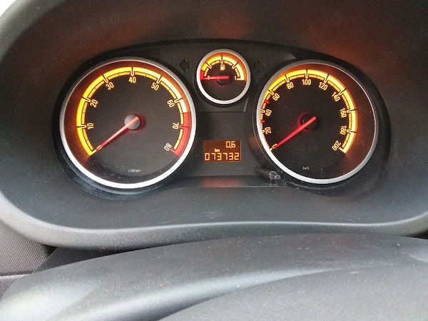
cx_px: 214
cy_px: 160
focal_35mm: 28
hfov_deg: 63.4
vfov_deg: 49.7
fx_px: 346
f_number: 2
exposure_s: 1/16.7
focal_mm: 2.78
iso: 1600
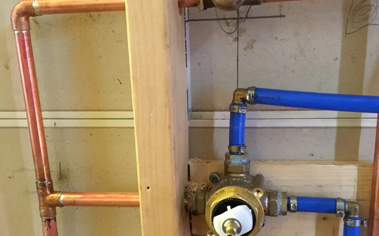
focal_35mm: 42
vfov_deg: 30.3
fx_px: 434
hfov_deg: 47.2
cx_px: 193
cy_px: 154
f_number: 2.2
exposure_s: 1/30
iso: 200
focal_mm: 4.15
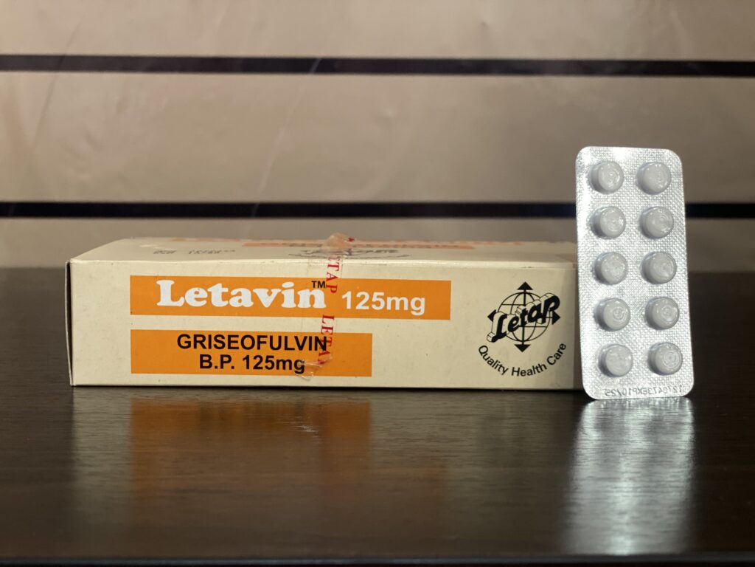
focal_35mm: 52
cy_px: 284
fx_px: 1134
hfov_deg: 36.8
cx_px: 378
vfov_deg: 28.0
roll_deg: +1.0
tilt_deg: -5.4
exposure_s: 1/40
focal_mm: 6
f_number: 2
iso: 200
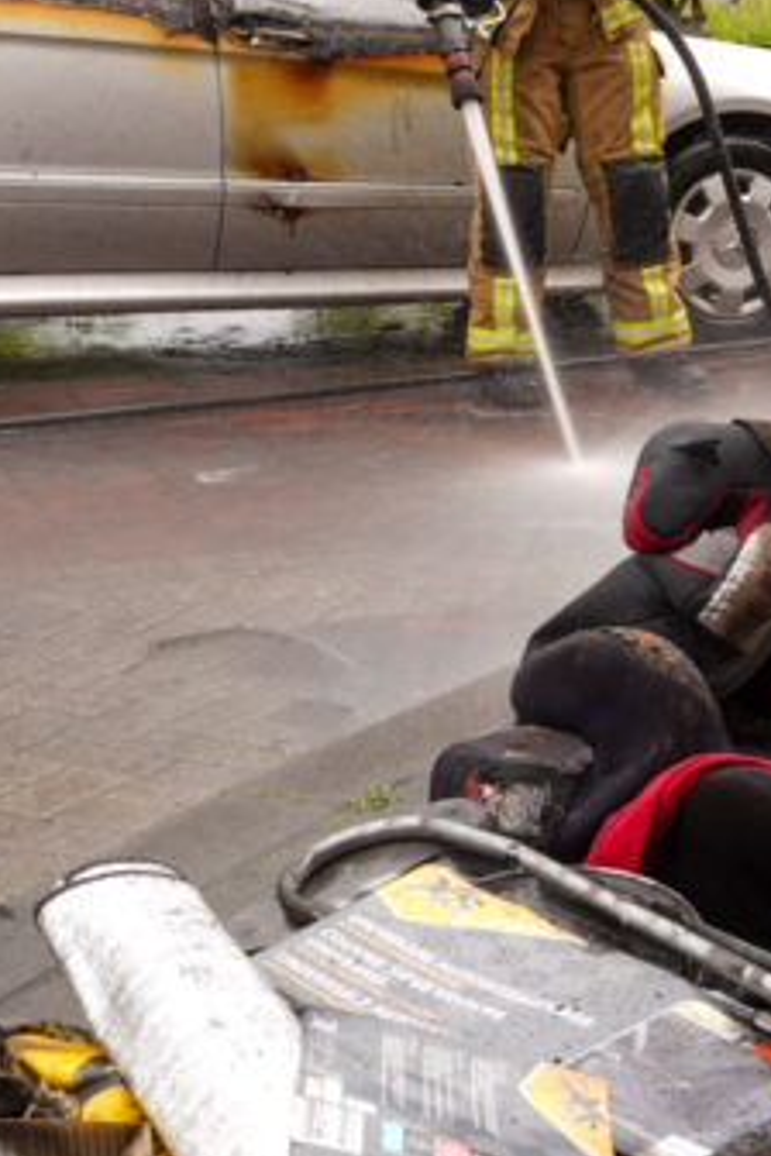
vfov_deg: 26.8
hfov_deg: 18.2
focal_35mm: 75
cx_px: 361
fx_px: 2409
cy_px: 392
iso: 50
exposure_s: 1/30
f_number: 9
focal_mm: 24
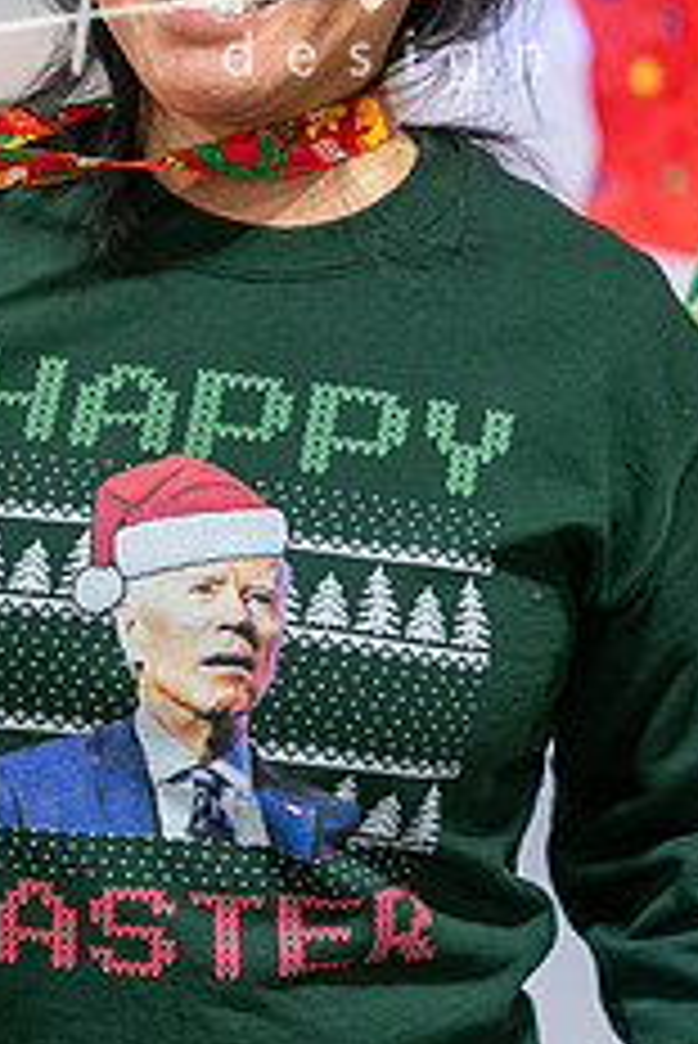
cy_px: 500
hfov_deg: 8.8
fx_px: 4501
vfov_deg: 13.2
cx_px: 108
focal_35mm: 155
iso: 4000
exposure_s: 1/160
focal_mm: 80
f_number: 2.8
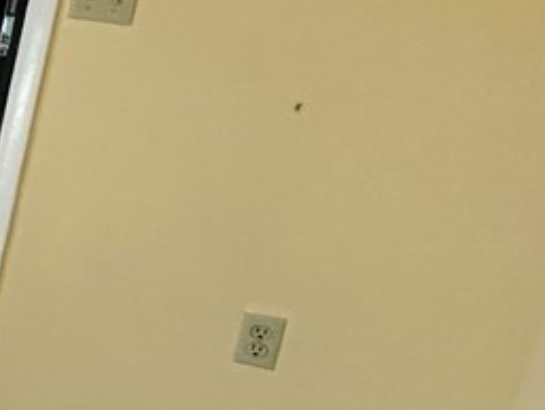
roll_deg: -1.3
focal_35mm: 87
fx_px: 1370
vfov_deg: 17.0
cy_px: 155
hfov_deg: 14.5
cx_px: -772
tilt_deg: -18.3
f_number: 2.2
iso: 125
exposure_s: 1/120
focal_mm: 2.22
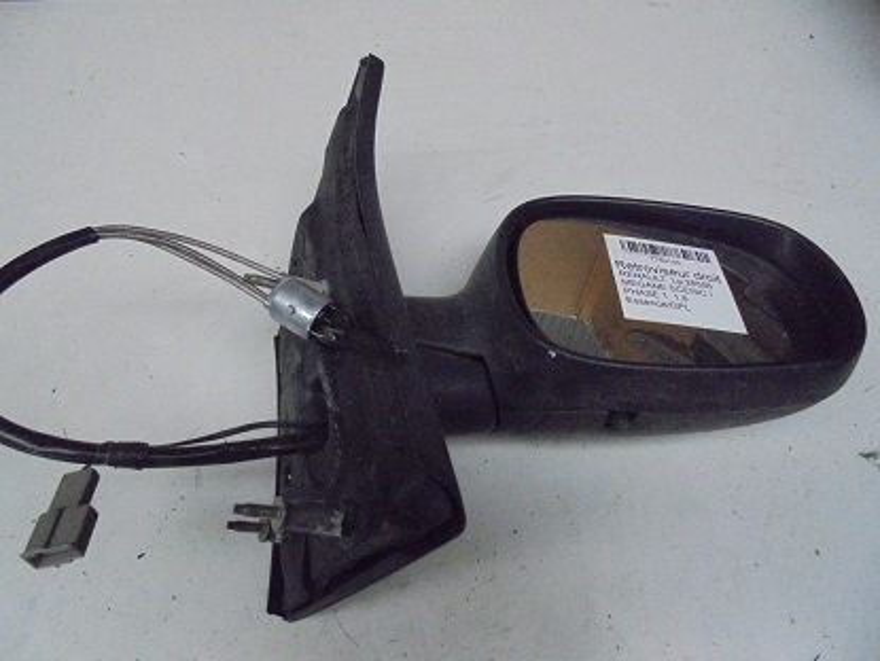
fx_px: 662
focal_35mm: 26
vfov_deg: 53.1
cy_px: 330
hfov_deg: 67.3
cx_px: 440
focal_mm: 4.6
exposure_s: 1/60
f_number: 3.5
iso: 800
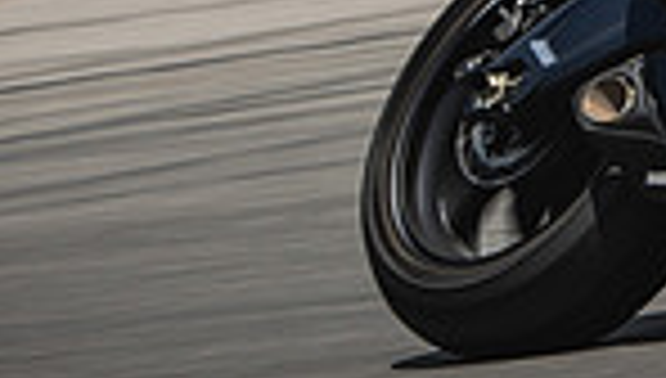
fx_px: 21733
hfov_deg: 1.8
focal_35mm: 1228
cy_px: -439
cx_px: 976
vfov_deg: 1.0
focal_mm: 200
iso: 125
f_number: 8
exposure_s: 1/250
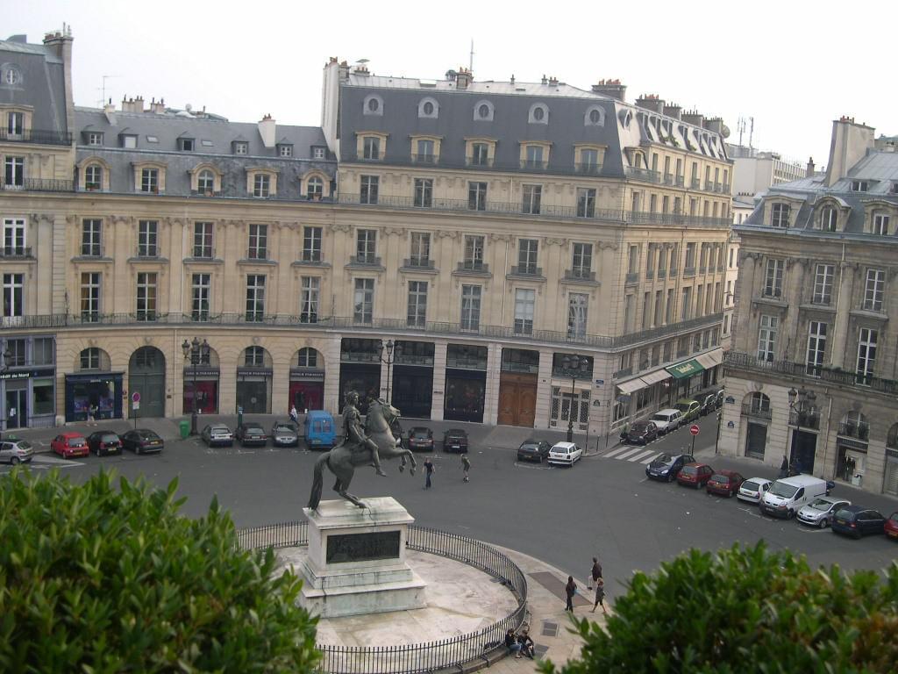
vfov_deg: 37.7
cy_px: 337
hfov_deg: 49.0
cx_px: 449
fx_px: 986
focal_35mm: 38
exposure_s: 1/289
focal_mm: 8
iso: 100
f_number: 2.8
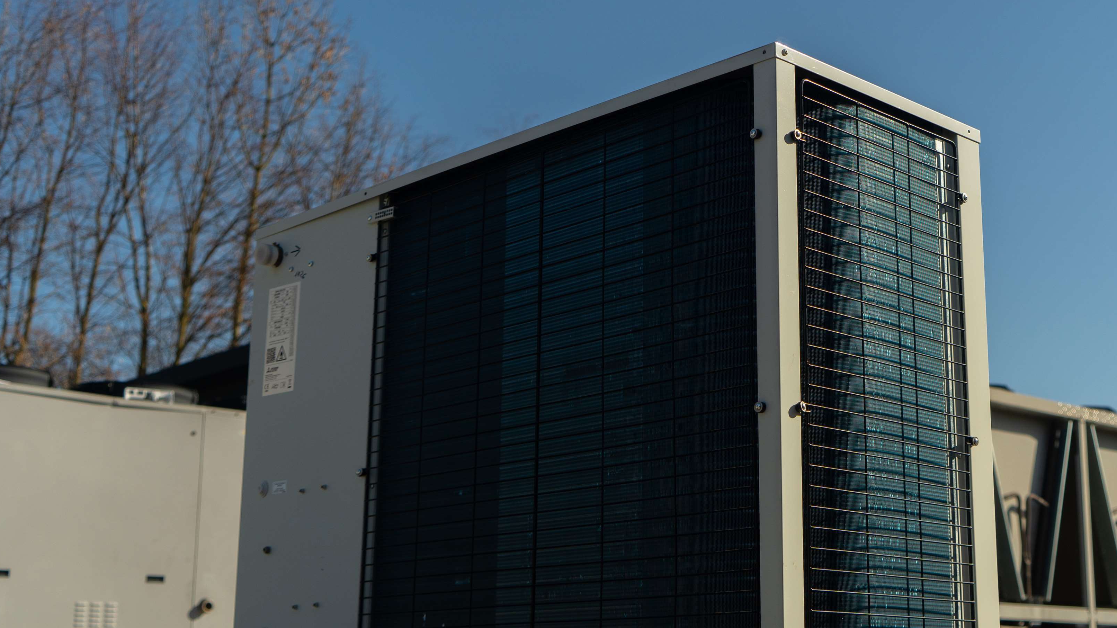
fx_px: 1510
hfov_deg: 40.4
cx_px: 672
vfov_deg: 23.5
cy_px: 357
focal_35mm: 51
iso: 100
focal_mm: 38
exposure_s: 1/1000
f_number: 4
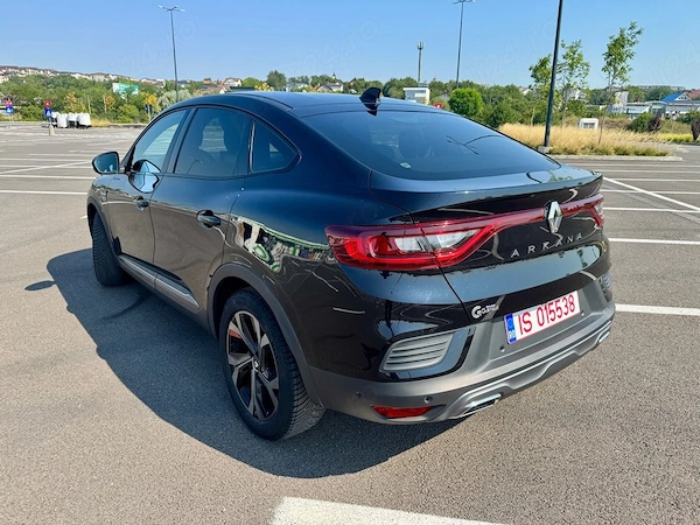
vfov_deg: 56.8
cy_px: 262
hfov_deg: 71.6
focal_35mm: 24
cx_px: 350
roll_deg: -0.7
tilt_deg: -17.7
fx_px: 485
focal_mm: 6.76
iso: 80
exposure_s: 1/1869
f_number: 1.78
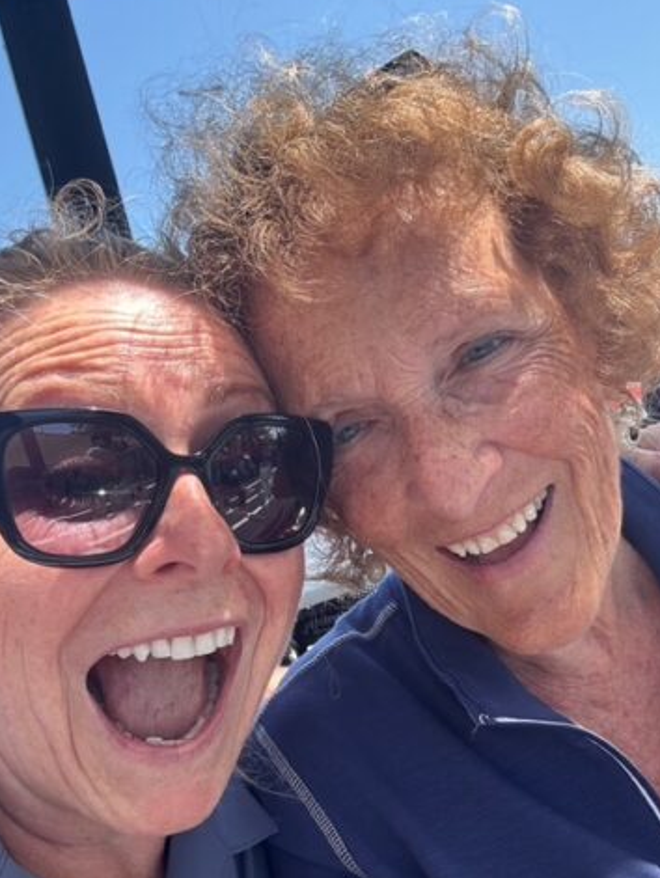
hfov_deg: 41.8
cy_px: 468
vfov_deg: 53.9
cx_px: 359
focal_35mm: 34
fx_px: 863
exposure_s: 1/180
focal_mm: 2.69
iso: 25
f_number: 1.9
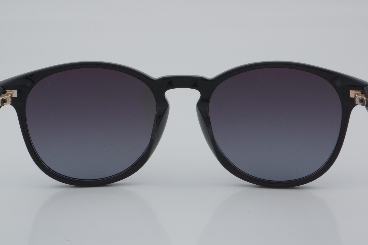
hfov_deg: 24.6
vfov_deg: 16.6
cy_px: 122
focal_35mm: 82
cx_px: 184
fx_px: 843
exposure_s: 1/4
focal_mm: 55
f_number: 32
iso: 100
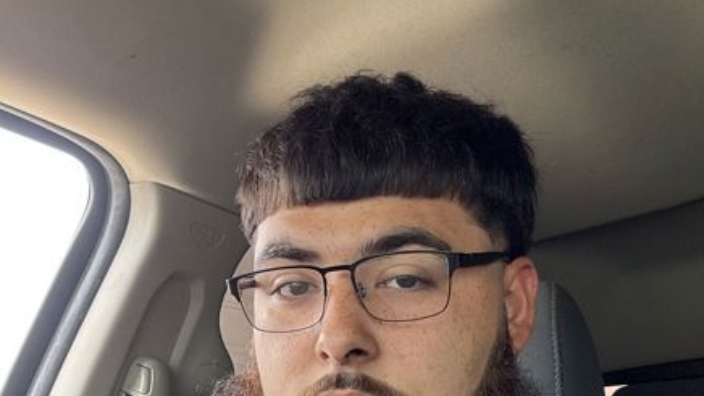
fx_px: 821
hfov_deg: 46.4
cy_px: 334
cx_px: 354
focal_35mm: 44
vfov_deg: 26.4
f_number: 1.9
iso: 80
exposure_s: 1/86
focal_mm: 2.69
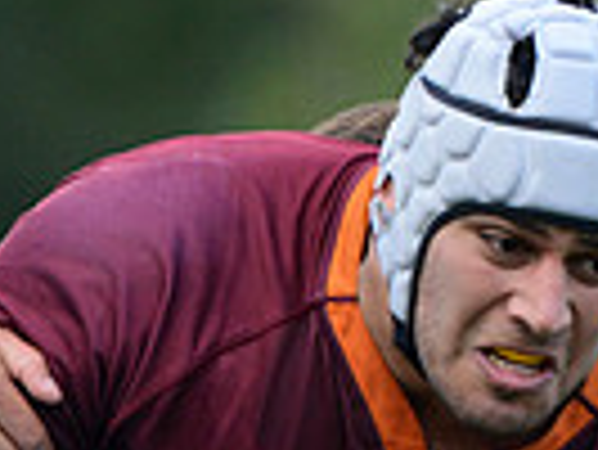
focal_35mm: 1129
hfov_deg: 1.8
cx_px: 418
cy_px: 677
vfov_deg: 1.3
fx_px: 19521
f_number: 4
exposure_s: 1/500
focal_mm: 270
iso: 640
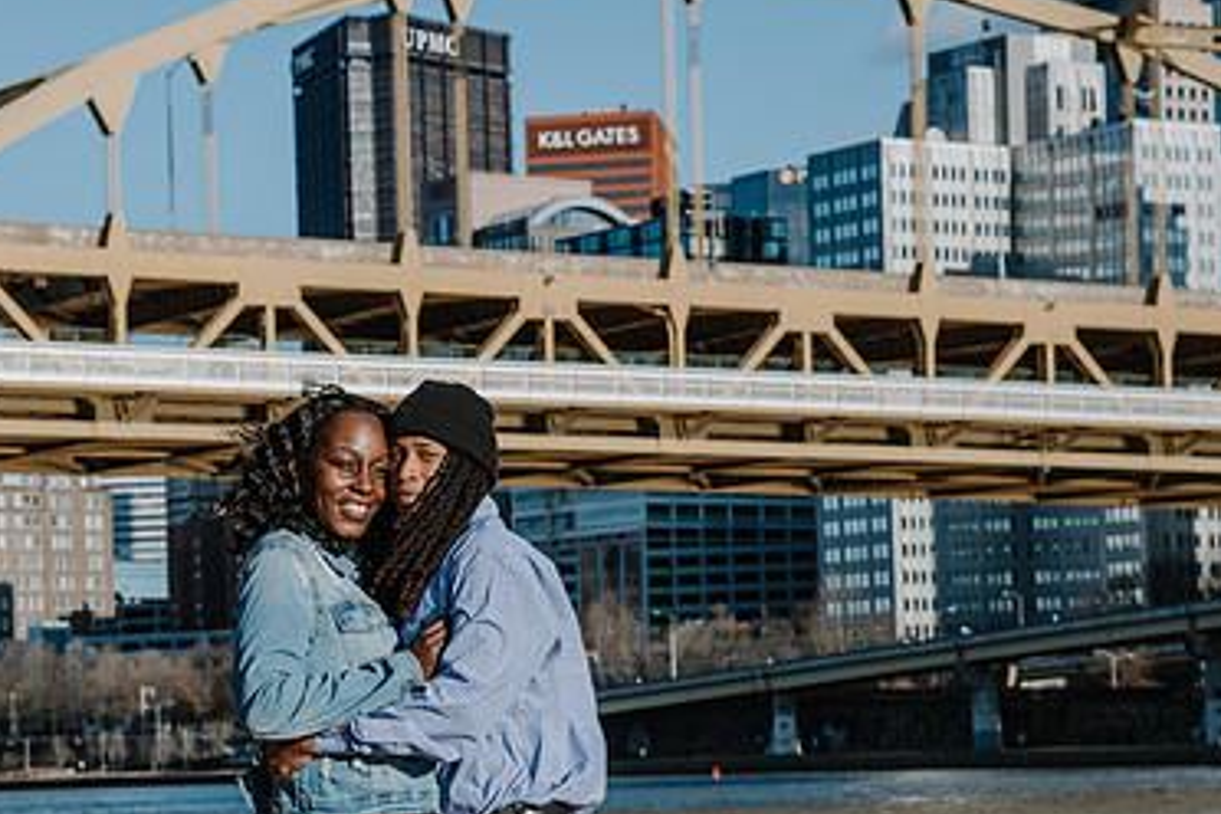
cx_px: 456
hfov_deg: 17.5
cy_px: 556
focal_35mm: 117
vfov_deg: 11.7
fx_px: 3968
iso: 200
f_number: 7.1
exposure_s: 1/800
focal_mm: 75
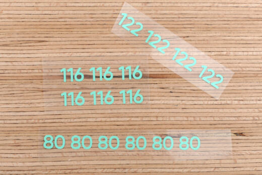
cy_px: 88
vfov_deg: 18.0
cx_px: 131
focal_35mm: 76
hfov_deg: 26.6
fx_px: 553
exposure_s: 1/100
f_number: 7.1
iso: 125
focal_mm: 27.6
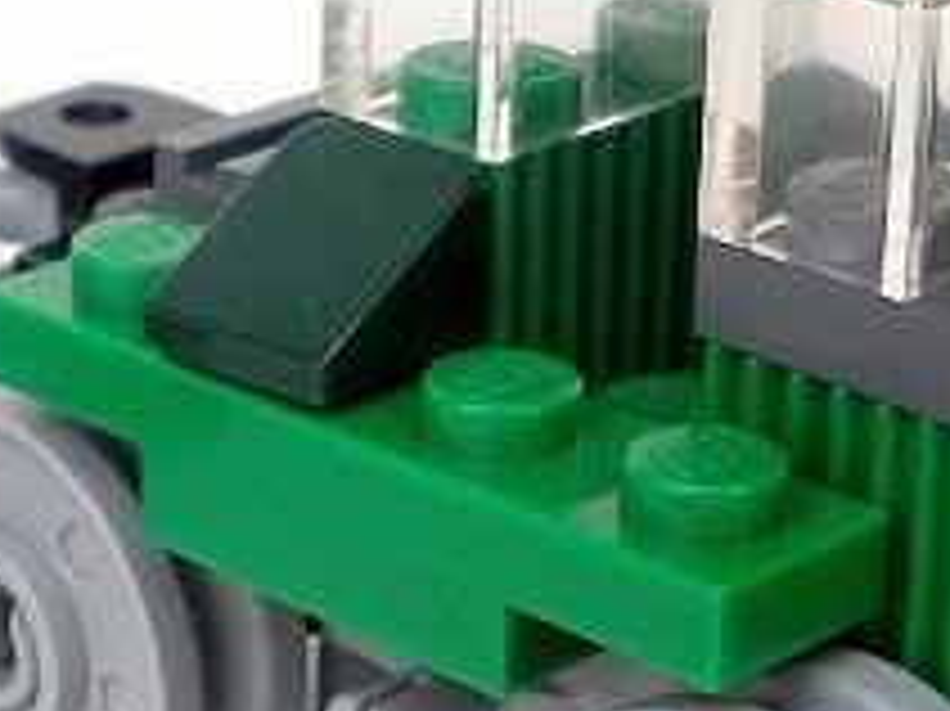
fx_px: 3648
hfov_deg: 14.8
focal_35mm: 133
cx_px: 216
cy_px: 351
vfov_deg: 11.1
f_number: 3.5
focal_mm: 6.3
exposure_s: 1/123
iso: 64
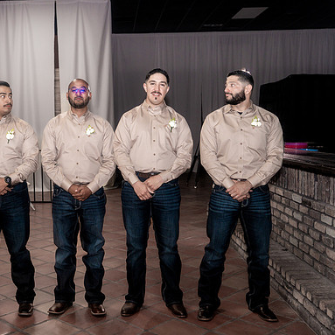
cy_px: 168
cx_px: 85
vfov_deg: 37.6
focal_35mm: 45
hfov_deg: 36.7
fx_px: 493
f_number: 4
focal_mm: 35
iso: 2000
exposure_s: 1/250
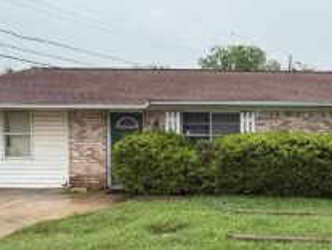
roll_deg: -0.4
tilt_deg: -3.2
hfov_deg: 48.1
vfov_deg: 39.6
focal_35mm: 36
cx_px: 270
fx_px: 346
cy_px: 151
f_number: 2.2
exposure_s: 1/955
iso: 50
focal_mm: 2.22
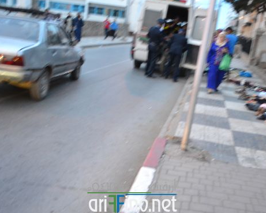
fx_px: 339
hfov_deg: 42.9
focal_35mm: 43
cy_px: 117
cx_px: 133
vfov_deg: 34.9
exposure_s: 1/60
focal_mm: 22
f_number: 3.8
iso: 1600
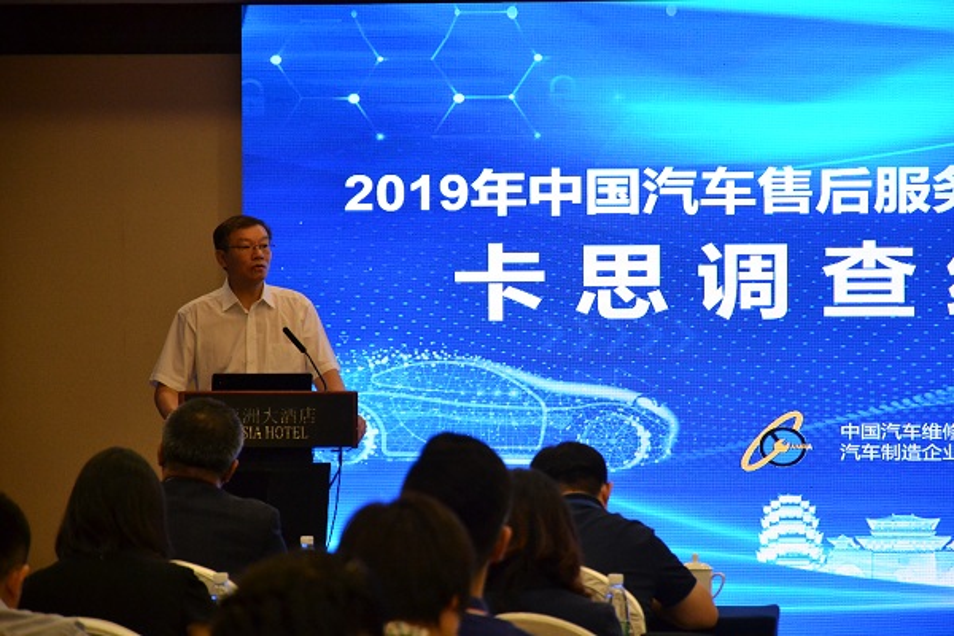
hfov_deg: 13.0
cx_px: 477
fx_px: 4173
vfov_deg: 8.7
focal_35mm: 158
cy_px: 318
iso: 1600
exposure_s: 1/125
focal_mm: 105
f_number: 5.6
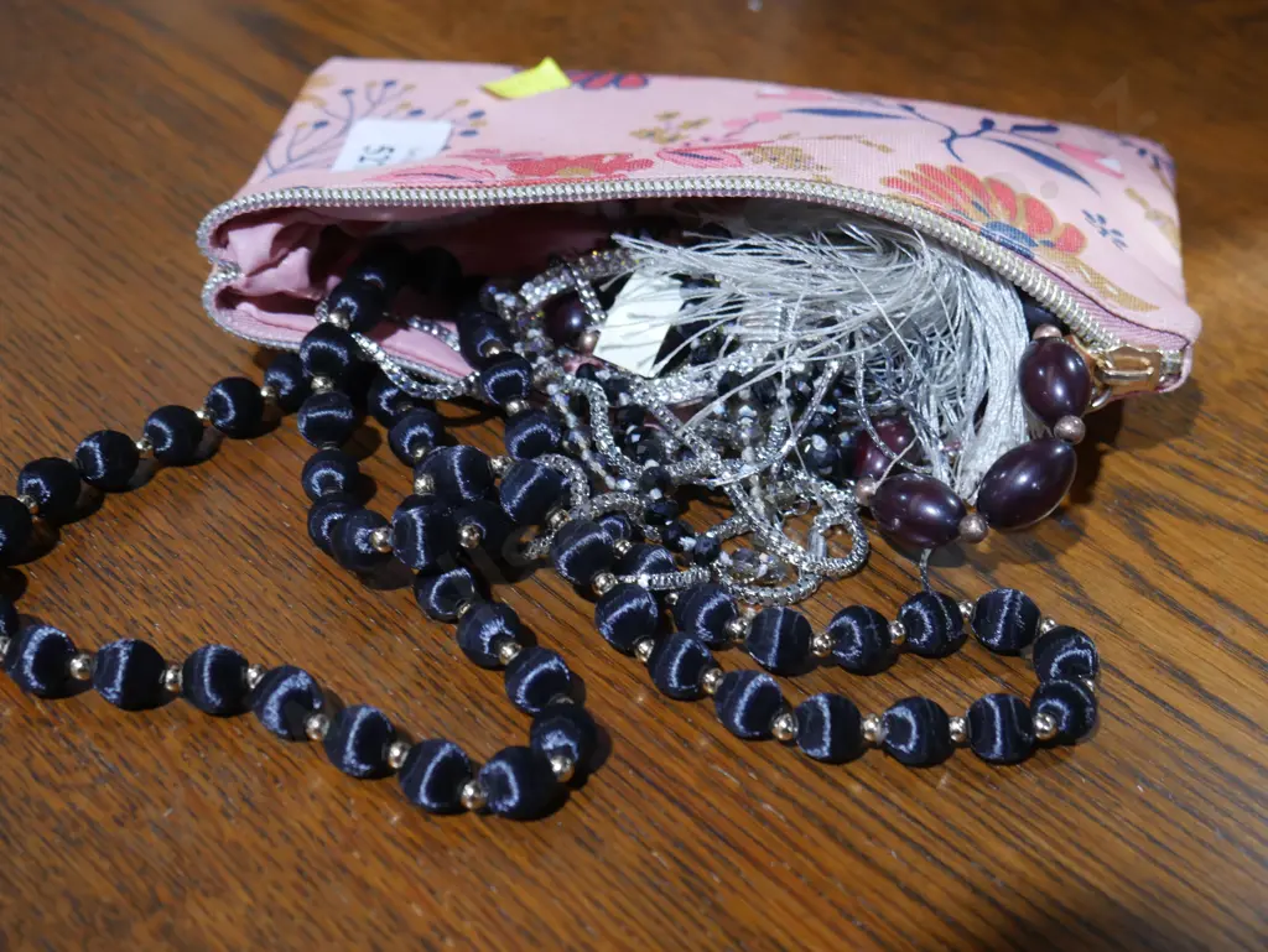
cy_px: 476
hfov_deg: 38.2
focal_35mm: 50
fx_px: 1832
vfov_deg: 29.1
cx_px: 634
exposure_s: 1/60
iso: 800
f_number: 5.3
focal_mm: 25
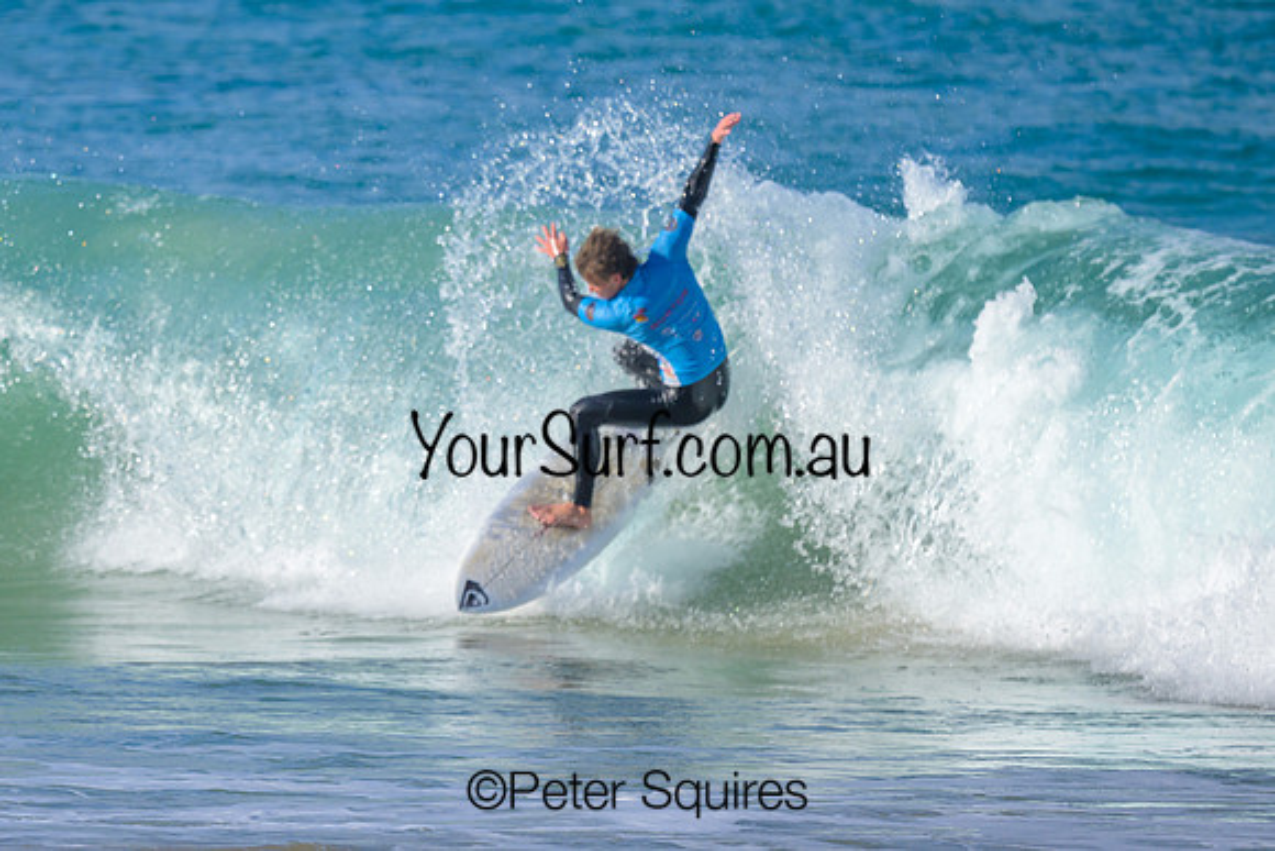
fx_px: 38909
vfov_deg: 1.3
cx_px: 477
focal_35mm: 1098
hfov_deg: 1.9
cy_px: 308
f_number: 6.3
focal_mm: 800
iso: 280
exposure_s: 1/2000
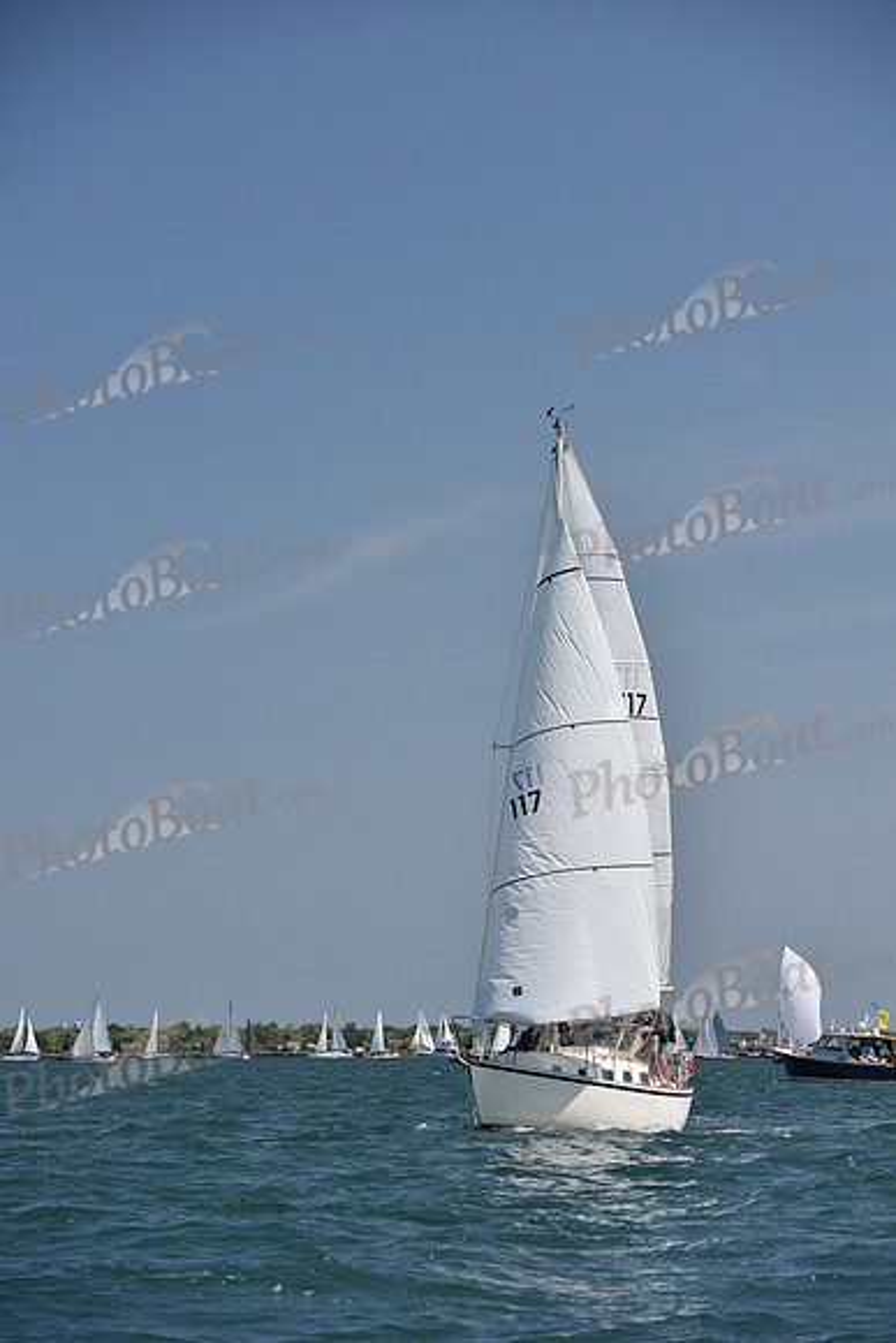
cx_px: 448
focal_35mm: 130
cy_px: 672
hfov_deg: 10.6
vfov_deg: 15.8
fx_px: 4850
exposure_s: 1/800
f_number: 7.1
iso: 320
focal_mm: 130
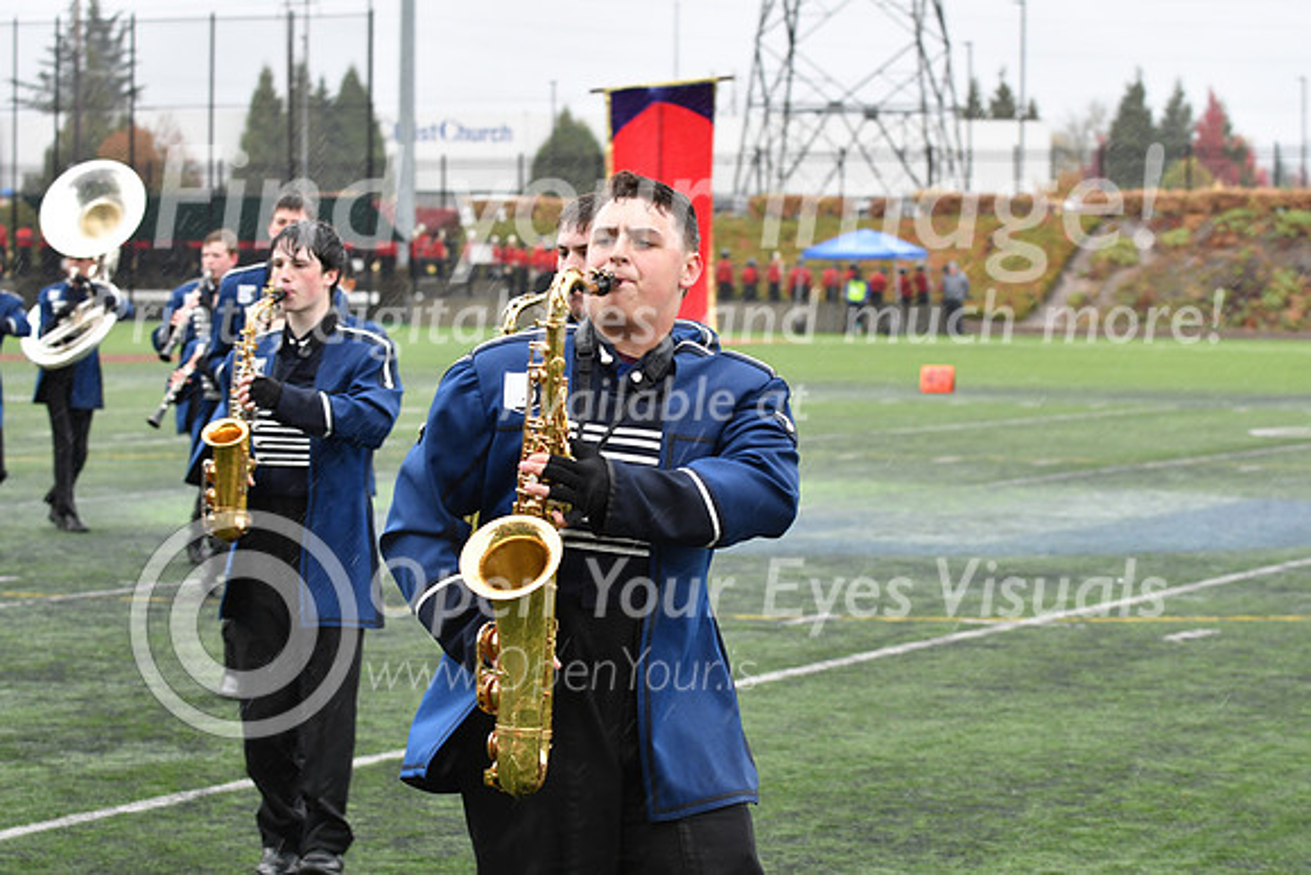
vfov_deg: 11.7
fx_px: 4262
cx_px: 656
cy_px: 438
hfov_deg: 17.5
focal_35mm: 117
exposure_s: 1/250
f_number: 5
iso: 640
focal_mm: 78
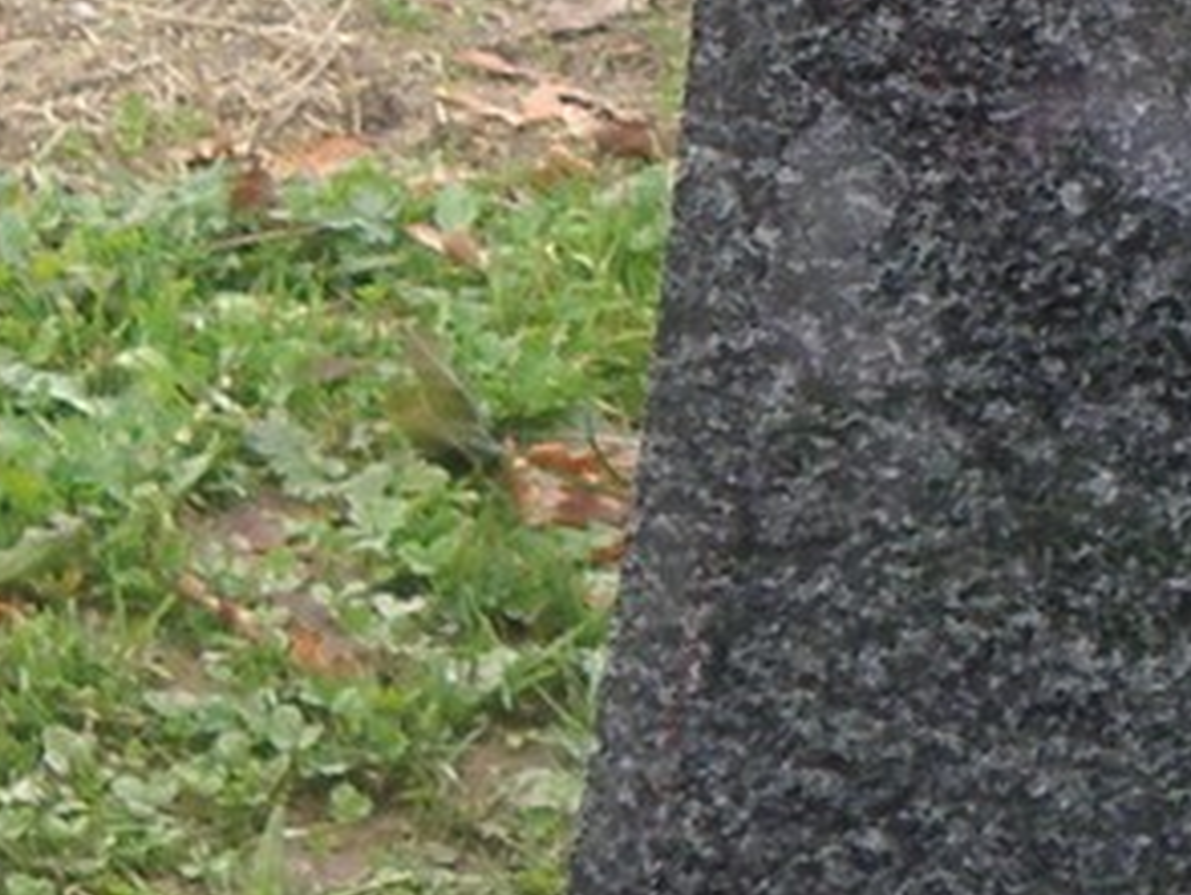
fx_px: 11260
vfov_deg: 4.5
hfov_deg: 6.0
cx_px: 1815
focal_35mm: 327
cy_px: -814
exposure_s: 1/100
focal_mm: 8.46
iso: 64
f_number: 3.4
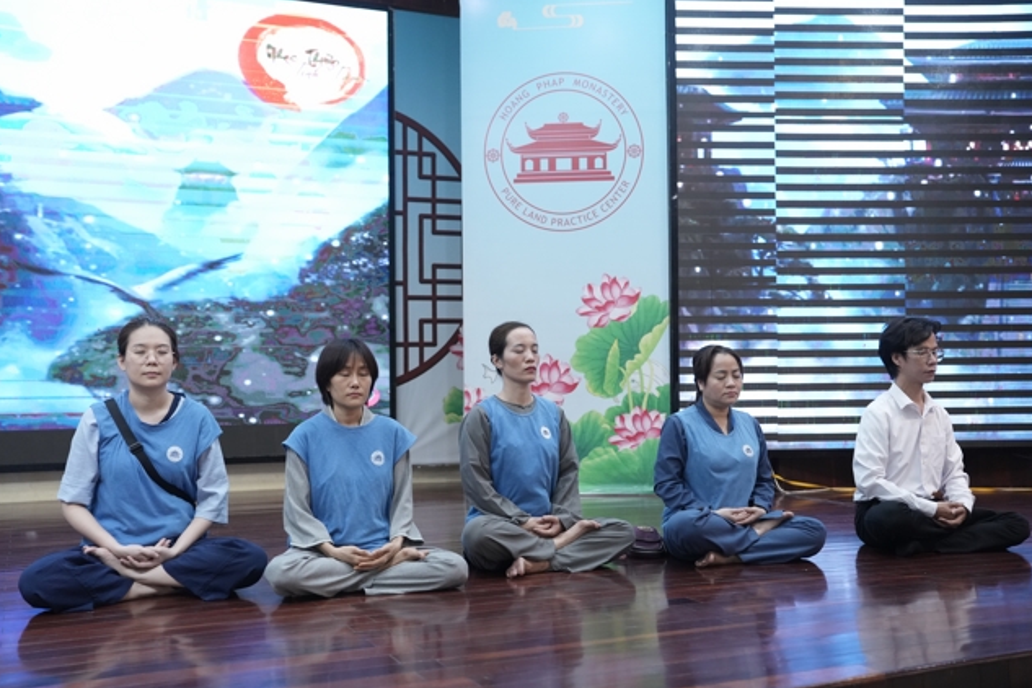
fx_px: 1118
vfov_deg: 34.2
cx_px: 505
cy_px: 342
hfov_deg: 49.6
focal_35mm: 39
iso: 4000
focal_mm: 38
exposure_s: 1/320
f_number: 2.8
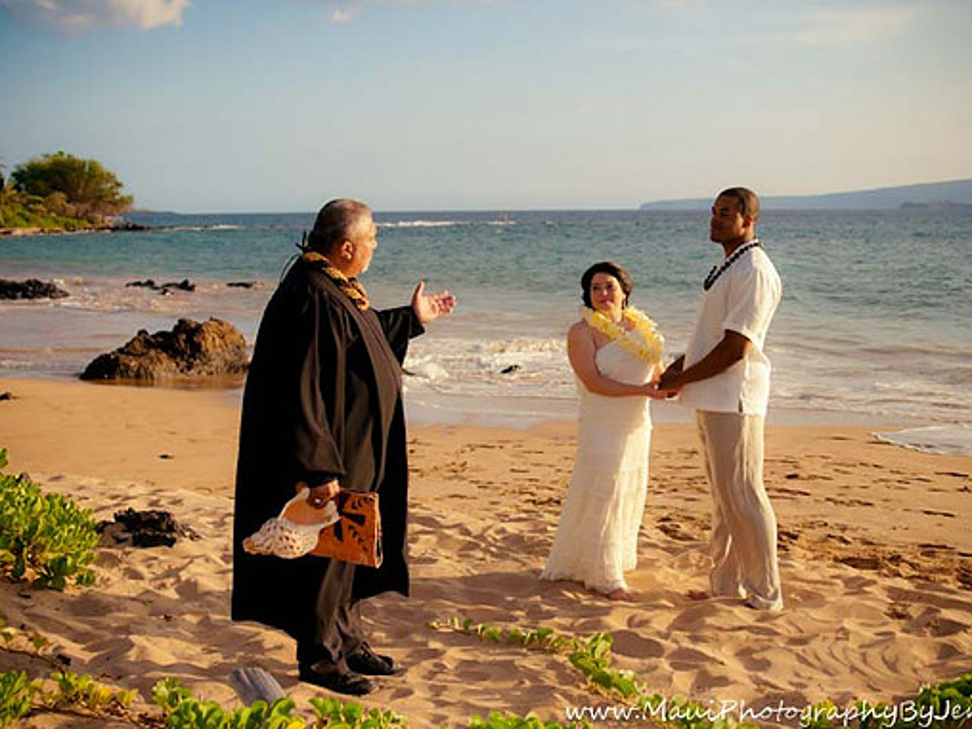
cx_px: 486
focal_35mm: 46
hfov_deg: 41.2
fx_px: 1292
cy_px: 366
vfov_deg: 31.5
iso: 400
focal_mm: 28
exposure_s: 1/4000
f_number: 2.8
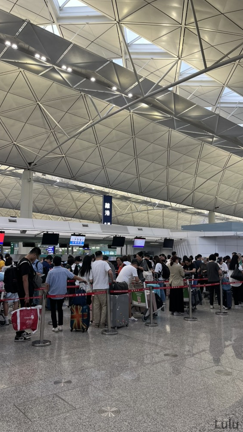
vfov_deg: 66.1
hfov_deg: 40.2
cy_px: 213
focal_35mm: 29
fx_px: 332
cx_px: 114
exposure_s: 1/100
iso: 100
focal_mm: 5.1
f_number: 1.6
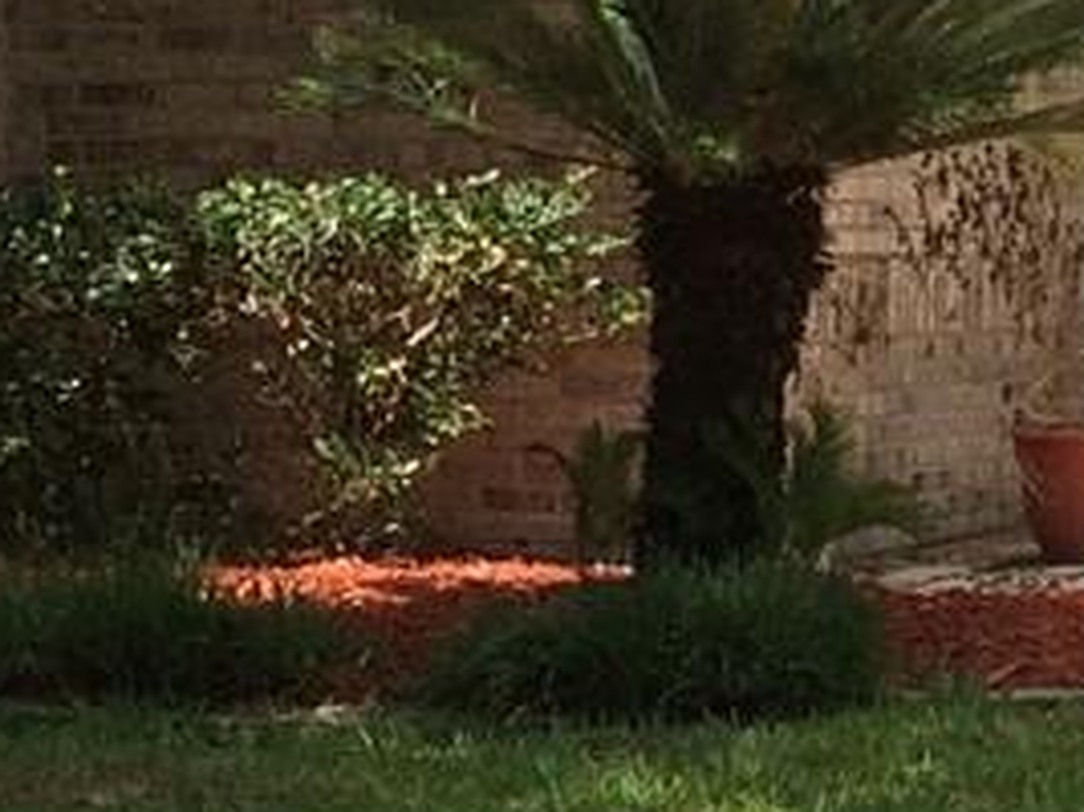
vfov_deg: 8.2
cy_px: 122
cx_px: 1535
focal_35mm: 180
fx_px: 5634
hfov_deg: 10.7
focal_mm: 4.12
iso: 40
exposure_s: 1/1866
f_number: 2.2
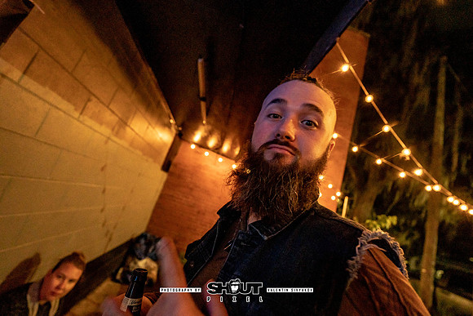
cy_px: 158
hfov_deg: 104.2
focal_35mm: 14
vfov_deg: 81.2
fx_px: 184
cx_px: 236
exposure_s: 1/160
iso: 3200
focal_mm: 14
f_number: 2.8
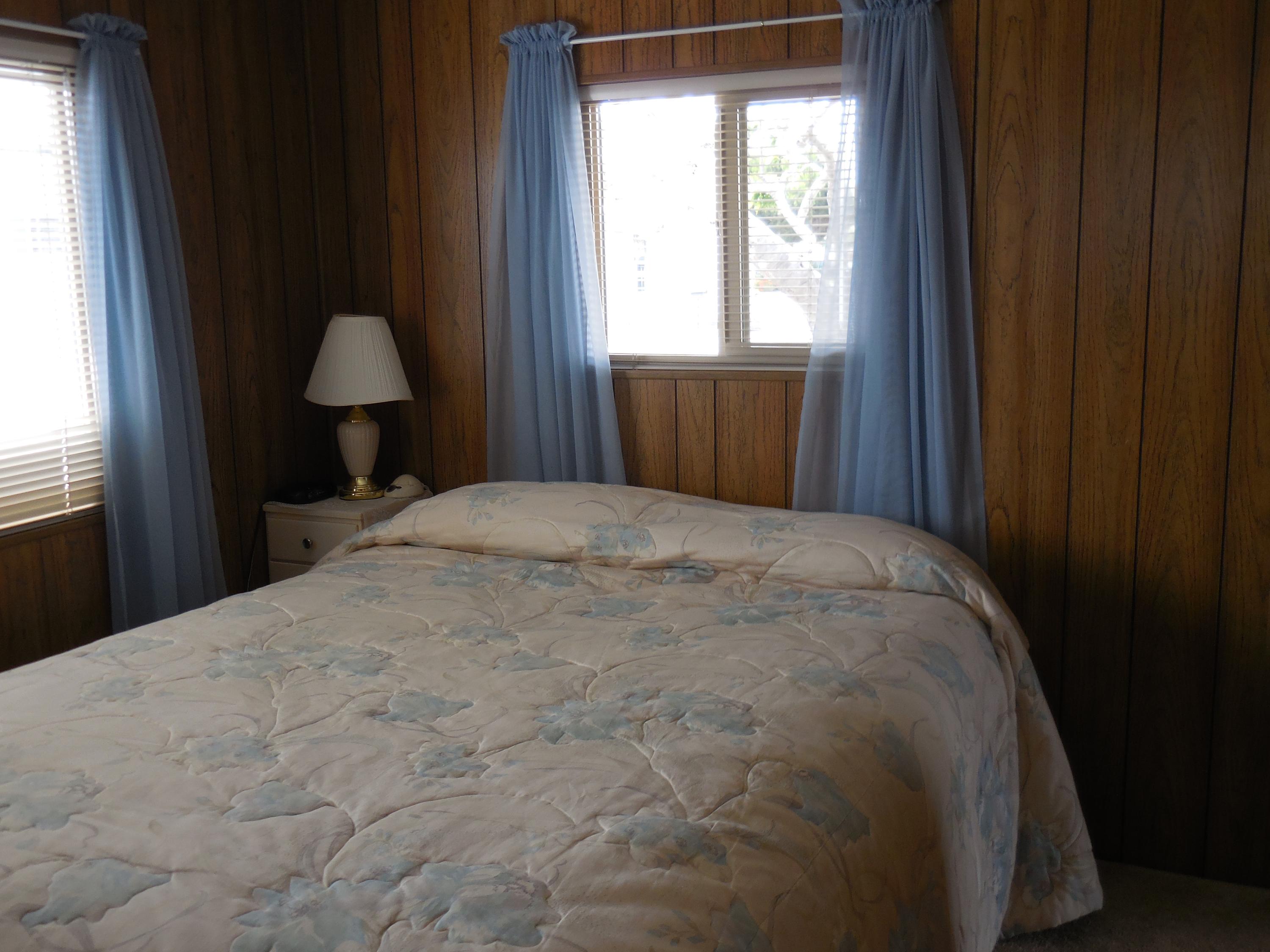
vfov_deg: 42.9
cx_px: 635
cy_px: 476
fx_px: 1211
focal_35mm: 33
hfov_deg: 55.4
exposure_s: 1/30
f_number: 3.7
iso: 140
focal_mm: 5.9
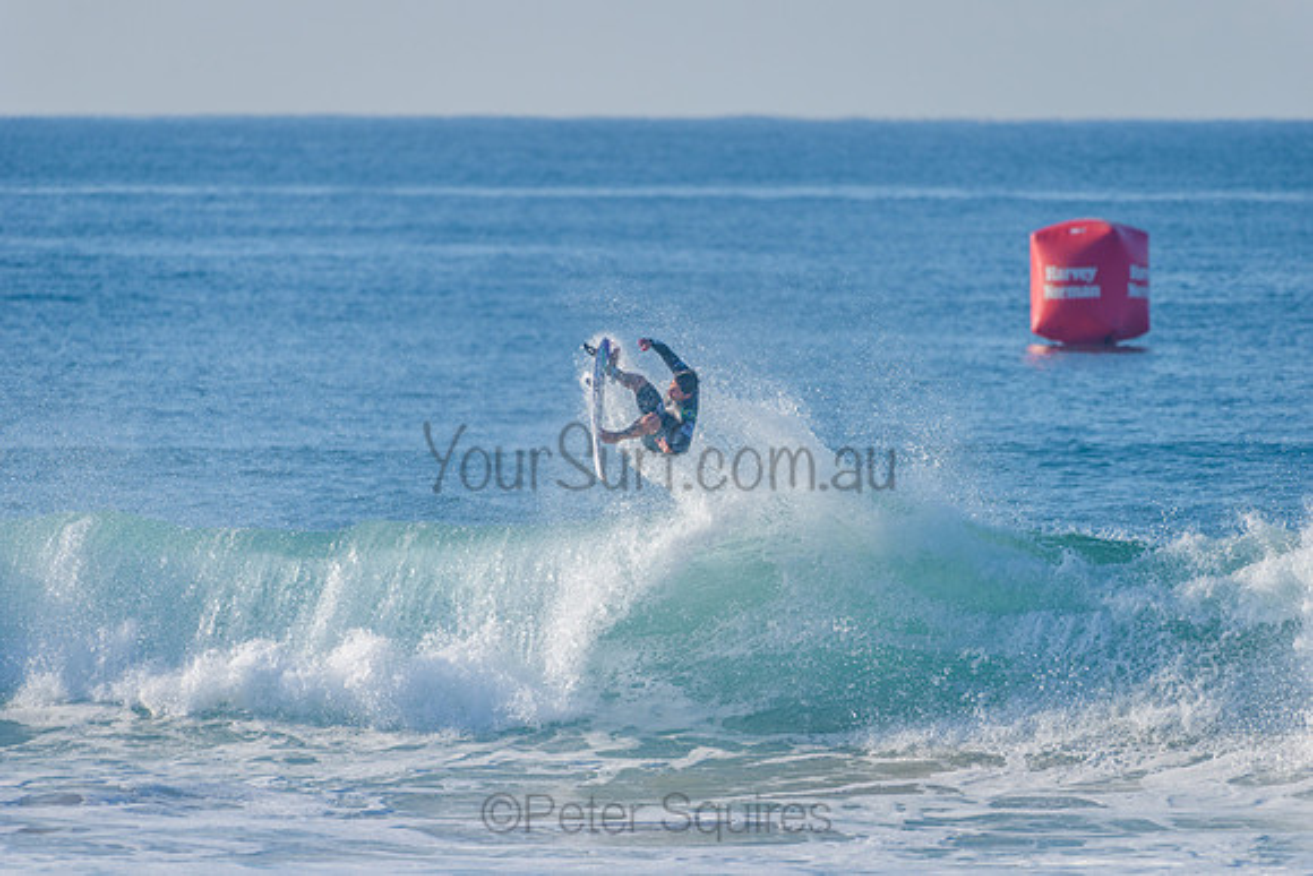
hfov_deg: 4.1
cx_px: 656
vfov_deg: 2.8
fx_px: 18240
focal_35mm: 500
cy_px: 438
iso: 220
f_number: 5.6
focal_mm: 500
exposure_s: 1/2000
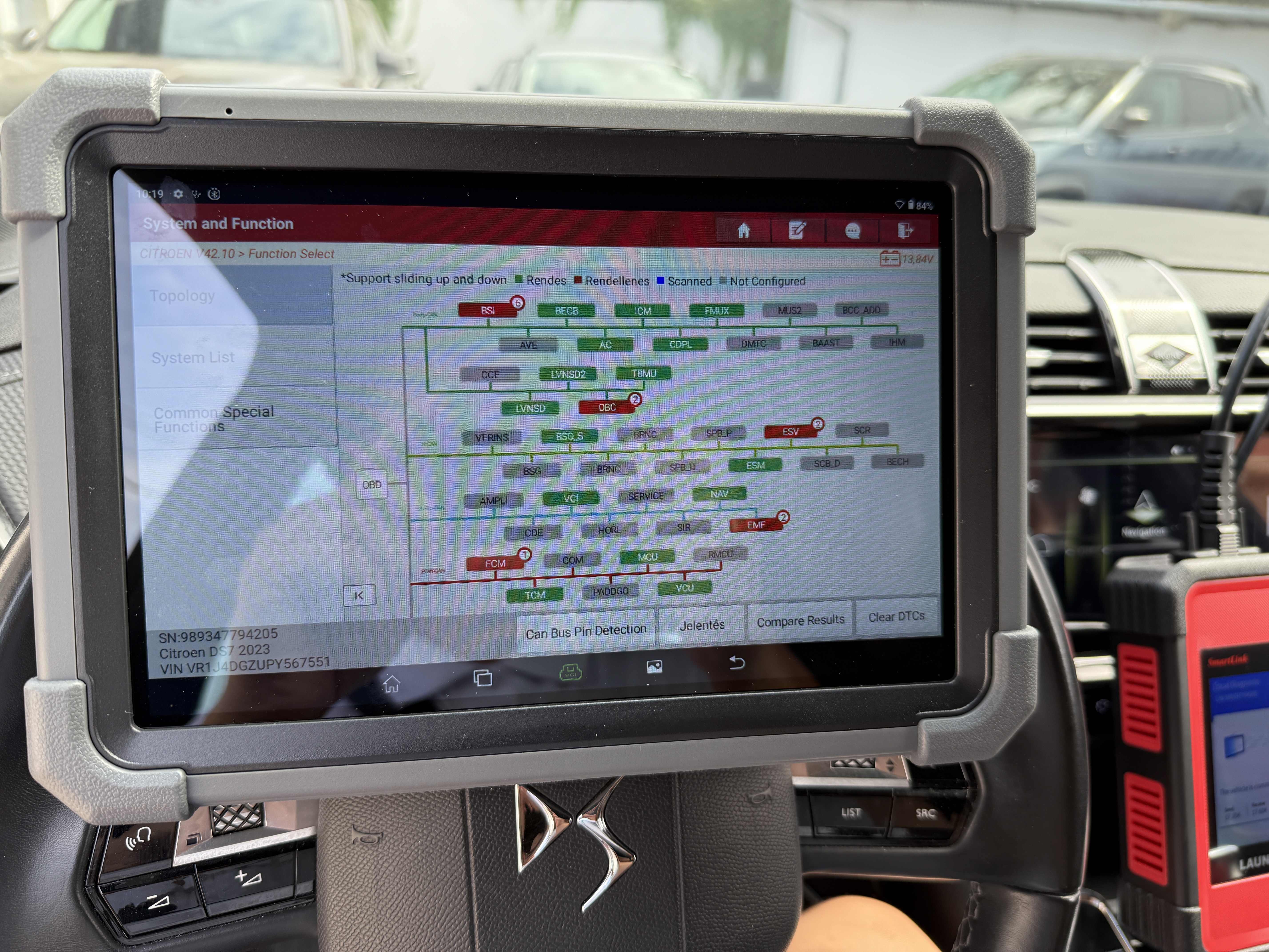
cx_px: 634
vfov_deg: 56.8
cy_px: 476
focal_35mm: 24
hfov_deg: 71.6
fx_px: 880
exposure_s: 1/296
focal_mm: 6.76
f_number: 1.78
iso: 100
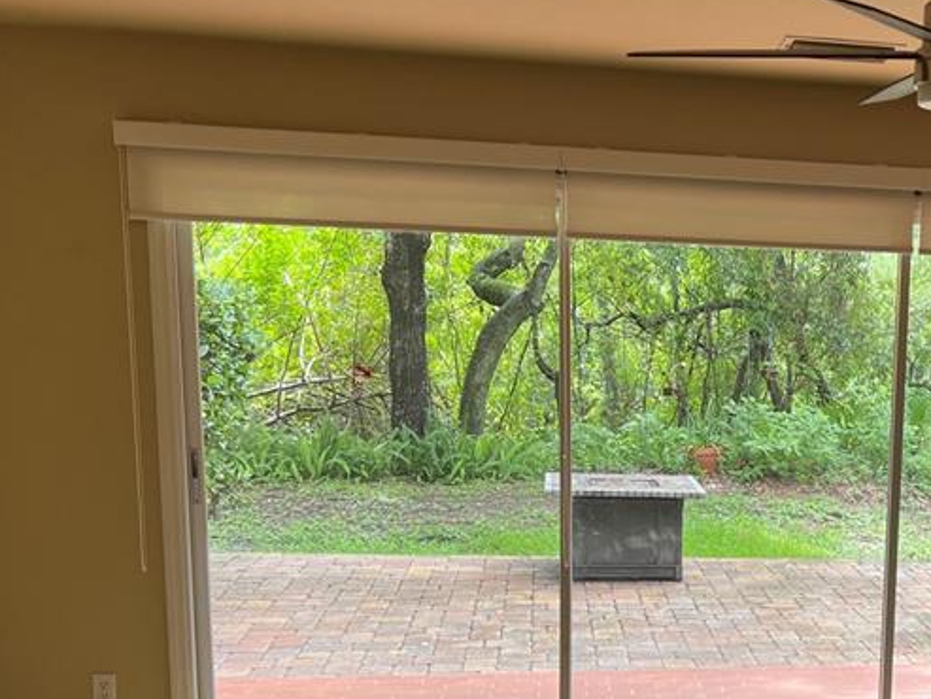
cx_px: 857
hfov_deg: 33.5
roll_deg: -2.0
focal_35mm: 54
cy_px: 550
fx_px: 1453
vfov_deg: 26.6
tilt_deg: -10.9
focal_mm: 5.7
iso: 64
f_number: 1.5
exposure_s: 1/121
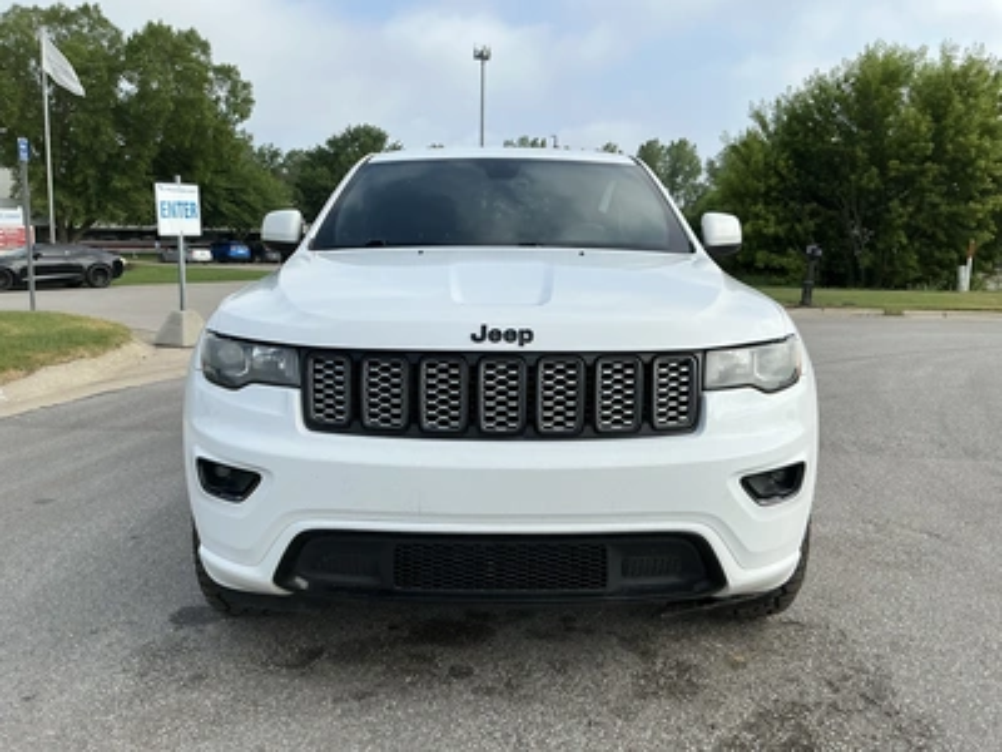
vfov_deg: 49.7
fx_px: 810
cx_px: 501
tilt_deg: -4.6
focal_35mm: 28
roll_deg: -1.6
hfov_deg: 63.4
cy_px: 376
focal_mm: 3
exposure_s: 1/1786
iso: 25
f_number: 1.8
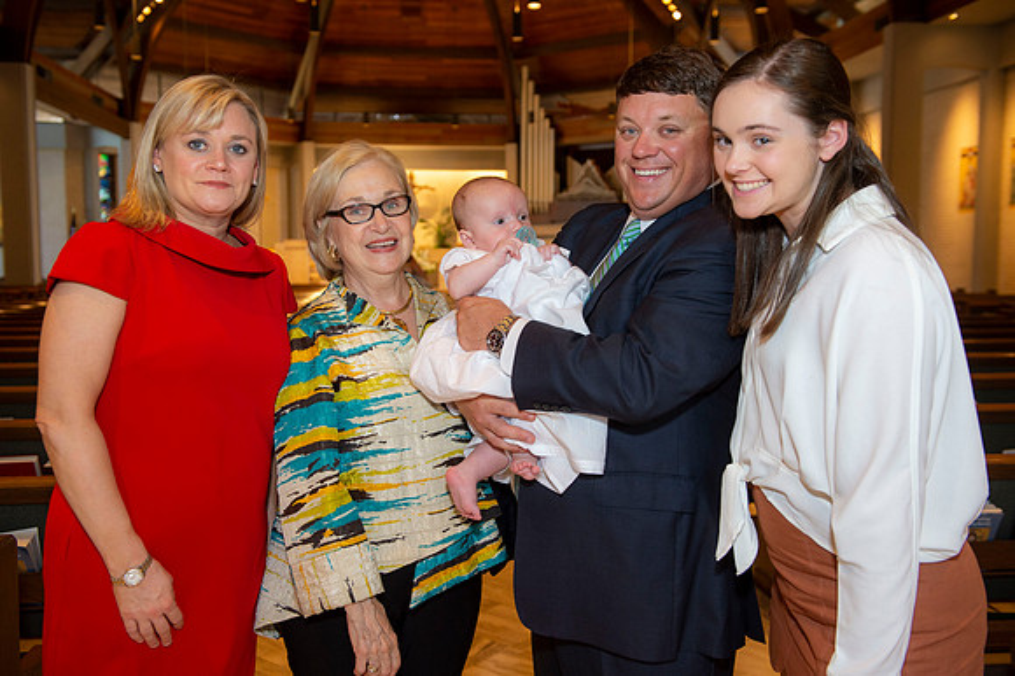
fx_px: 1014
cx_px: 508
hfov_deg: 53.2
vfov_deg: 36.8
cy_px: 338
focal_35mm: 36
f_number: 4
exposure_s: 1/100
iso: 1000
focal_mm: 36
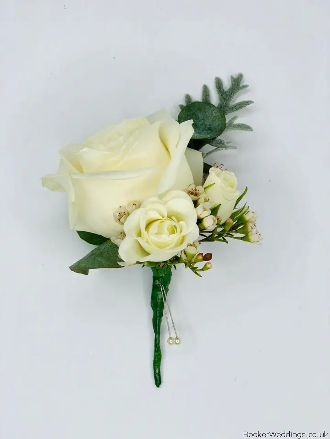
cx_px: 165
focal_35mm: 52
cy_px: 220
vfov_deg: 36.8
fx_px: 661
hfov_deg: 28.0
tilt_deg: -85.5
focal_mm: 6
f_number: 2.4
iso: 16
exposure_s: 1/234
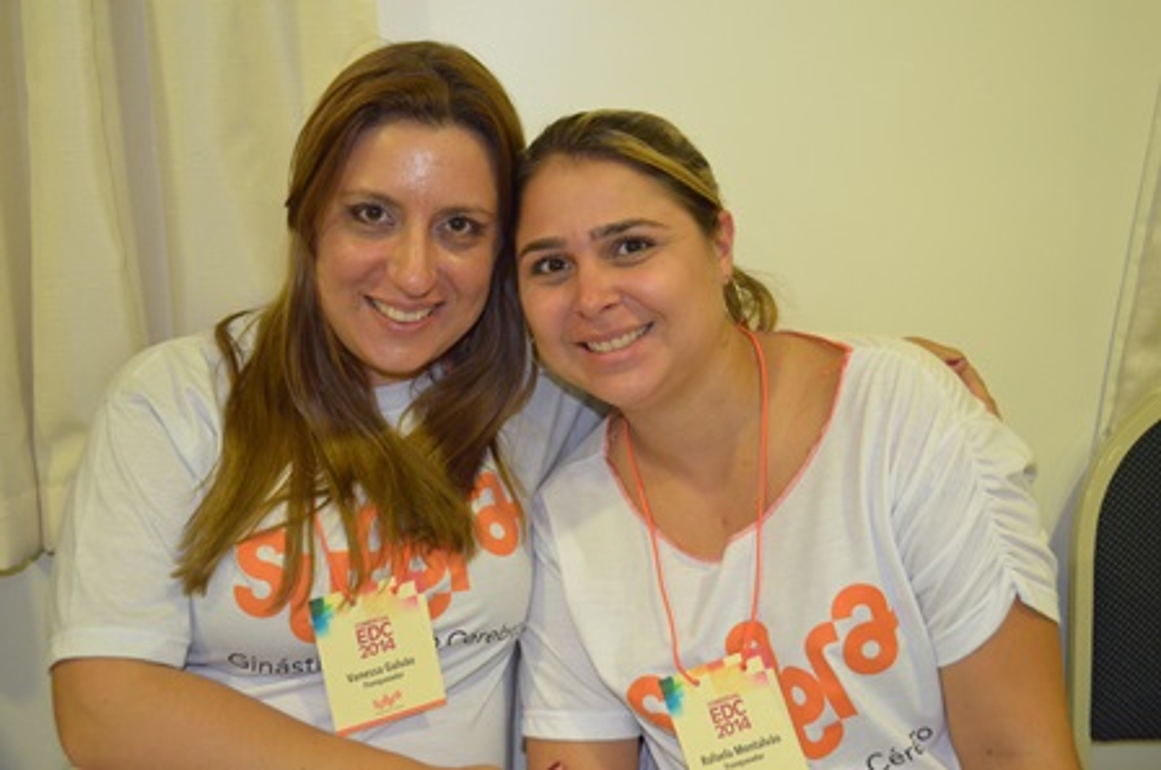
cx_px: 580
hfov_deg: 49.6
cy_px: 385
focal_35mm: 39
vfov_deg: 34.1
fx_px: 1255
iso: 2800
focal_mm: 26
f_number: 4.2
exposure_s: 1/60
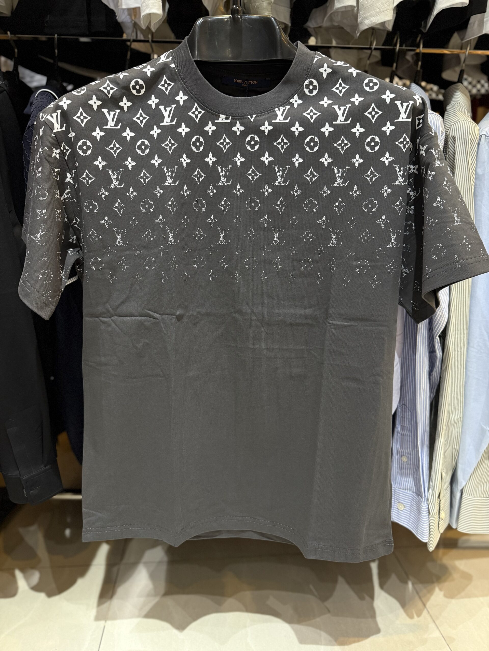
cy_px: 326
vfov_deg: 71.6
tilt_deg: -11.2
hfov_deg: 56.8
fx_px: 452
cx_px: 244
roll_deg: +0.3
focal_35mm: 24
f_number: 1.78
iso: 320
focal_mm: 6.76
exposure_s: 1/50
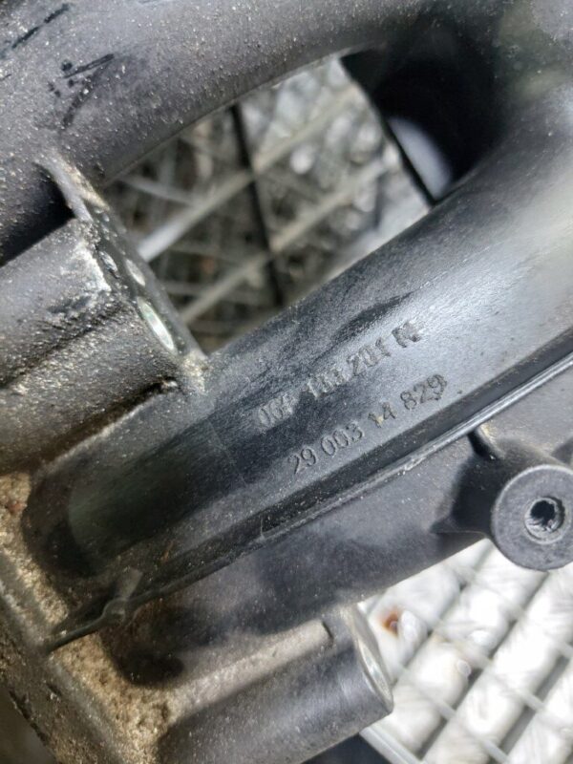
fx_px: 552
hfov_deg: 54.9
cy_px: 382
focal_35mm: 25
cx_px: 286
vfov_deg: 69.4
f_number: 1.8
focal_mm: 5.23
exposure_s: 1/33
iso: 400
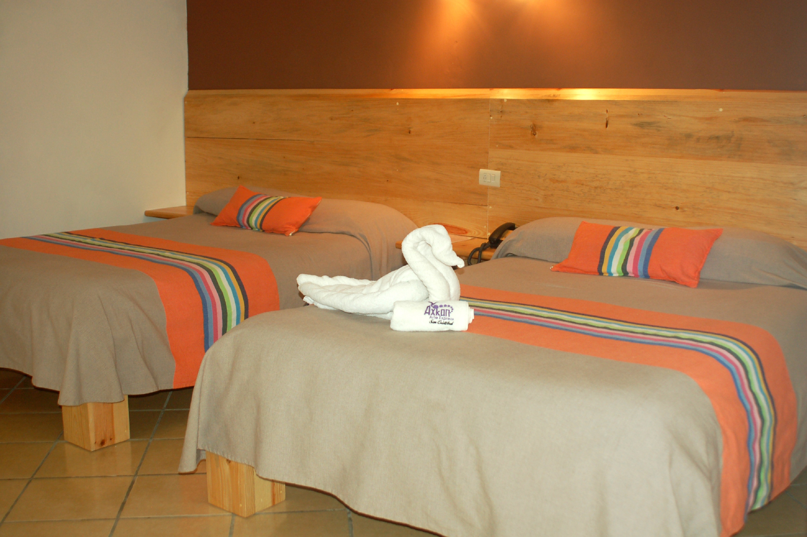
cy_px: 268
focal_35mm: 42
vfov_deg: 31.8
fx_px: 941
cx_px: 404
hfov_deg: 46.4
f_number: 3.5
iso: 400
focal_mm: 28
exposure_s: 1/60
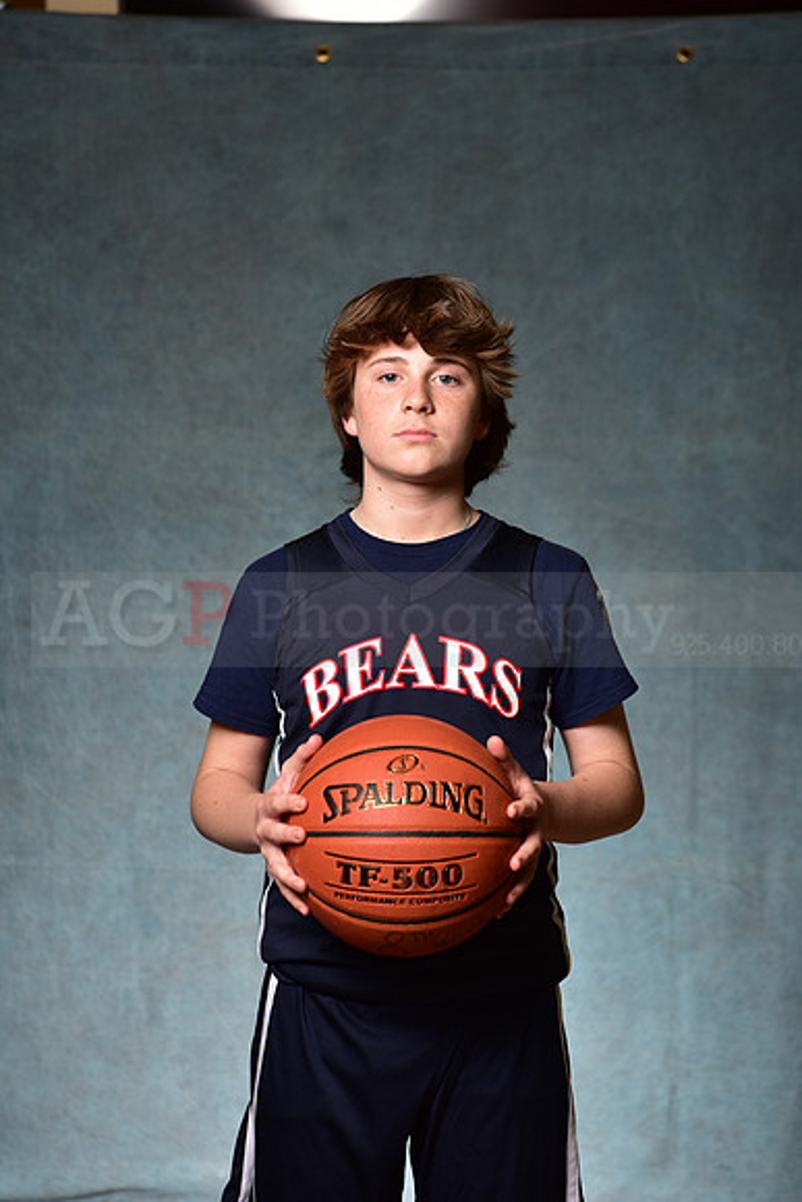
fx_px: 2338
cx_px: 401
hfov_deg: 19.5
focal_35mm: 70
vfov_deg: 28.8
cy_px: 601
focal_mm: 70
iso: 100
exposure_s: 1/200
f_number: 4.5
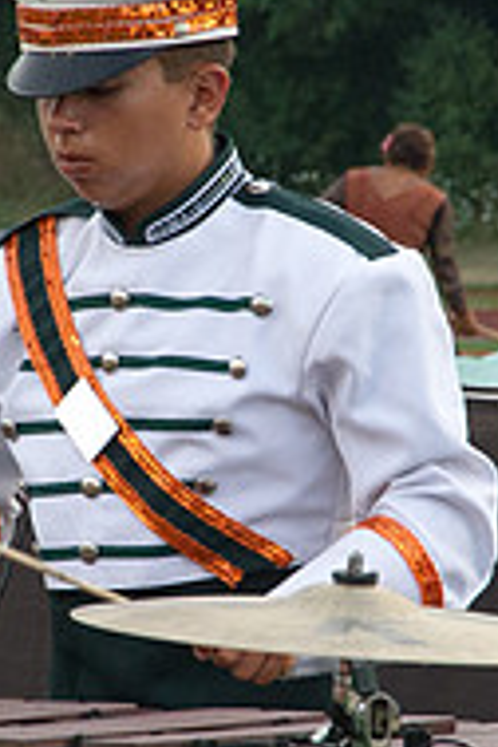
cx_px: 174
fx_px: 11059
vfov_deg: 3.9
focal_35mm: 533
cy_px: 374
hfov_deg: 2.6
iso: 2500
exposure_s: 1/400
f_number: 10
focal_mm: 120
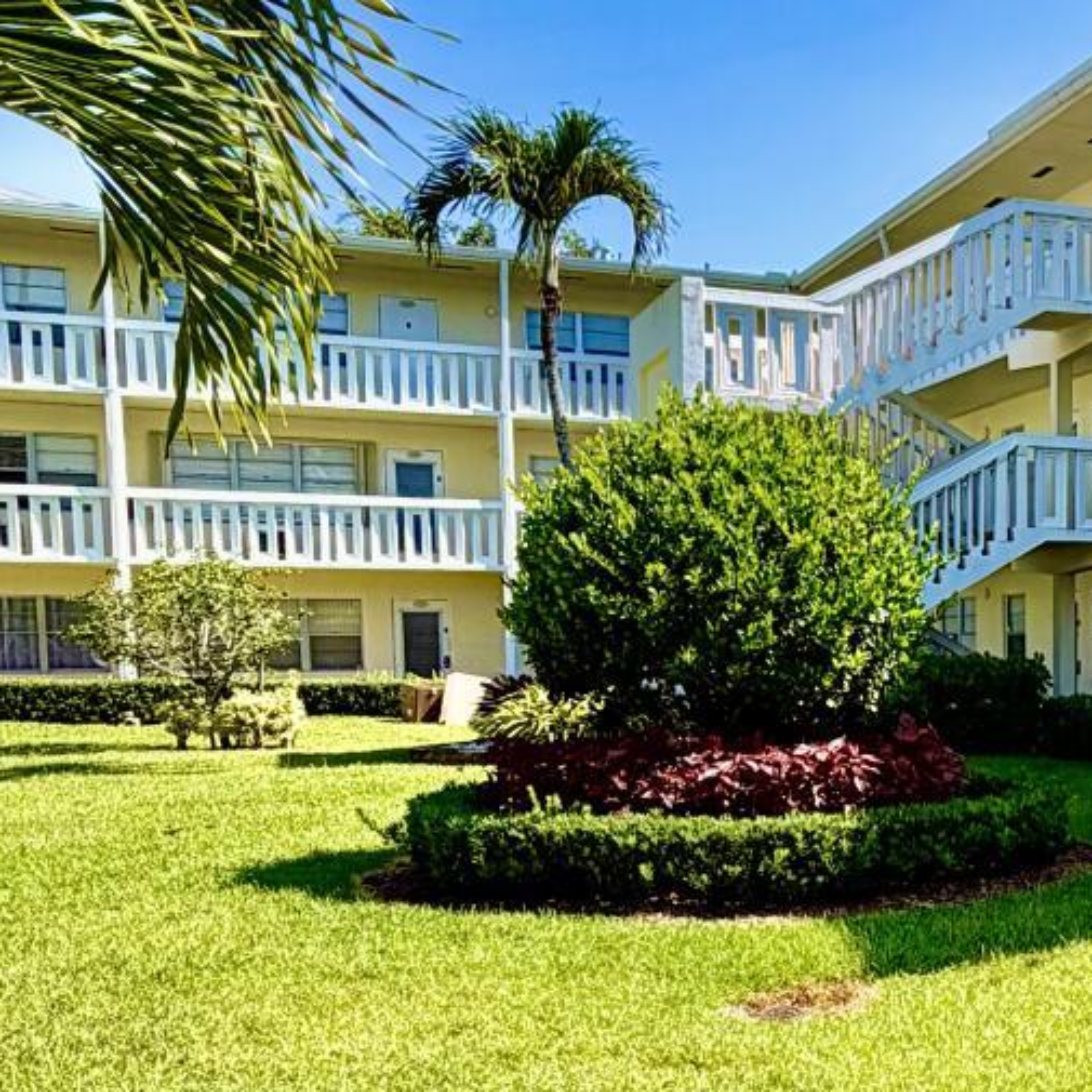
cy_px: 813
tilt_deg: -6.1
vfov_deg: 34.0
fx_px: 1749
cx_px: 1187
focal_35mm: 49
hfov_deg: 31.1
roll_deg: +0.2
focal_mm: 2.22
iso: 25
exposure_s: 1/770
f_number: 2.2
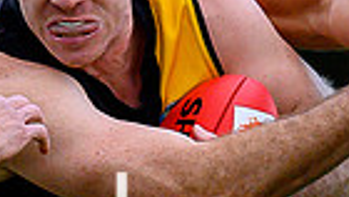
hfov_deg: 0.5
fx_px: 39360
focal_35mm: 4250
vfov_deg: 0.3
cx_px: 180
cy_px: 698
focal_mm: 500
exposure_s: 1/2000
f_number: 4
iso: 1100
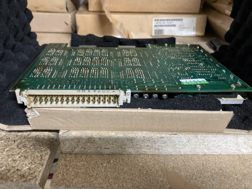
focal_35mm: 28
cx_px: 126
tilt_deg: -32.1
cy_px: 94
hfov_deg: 63.4
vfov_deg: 49.7
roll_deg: -2.8
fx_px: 204
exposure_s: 1/30
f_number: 1.8
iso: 500
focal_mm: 3.99
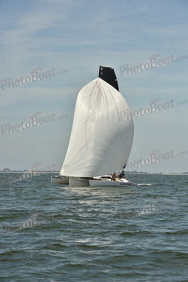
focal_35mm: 122
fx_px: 955
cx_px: 94
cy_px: 141
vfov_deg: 16.8
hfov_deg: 11.2
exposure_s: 1/1000
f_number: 11
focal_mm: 122
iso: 320
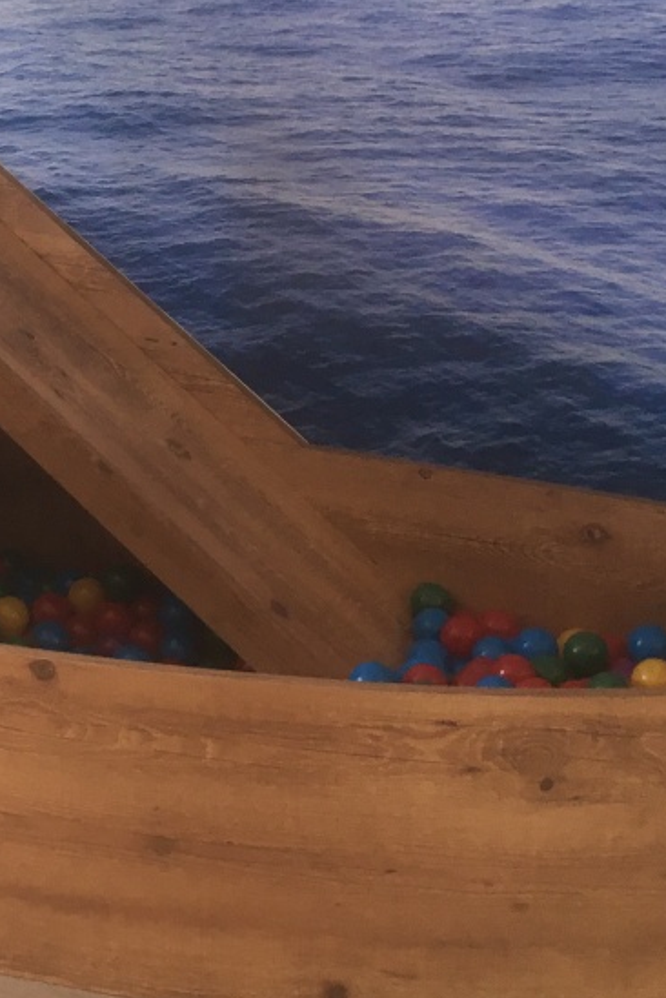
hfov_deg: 20.2
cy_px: 280
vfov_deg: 30.1
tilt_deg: -10.5
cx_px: 55
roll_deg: -0.8
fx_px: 1829
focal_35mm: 66
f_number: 2.2
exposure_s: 1/30
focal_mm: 4.15
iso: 25
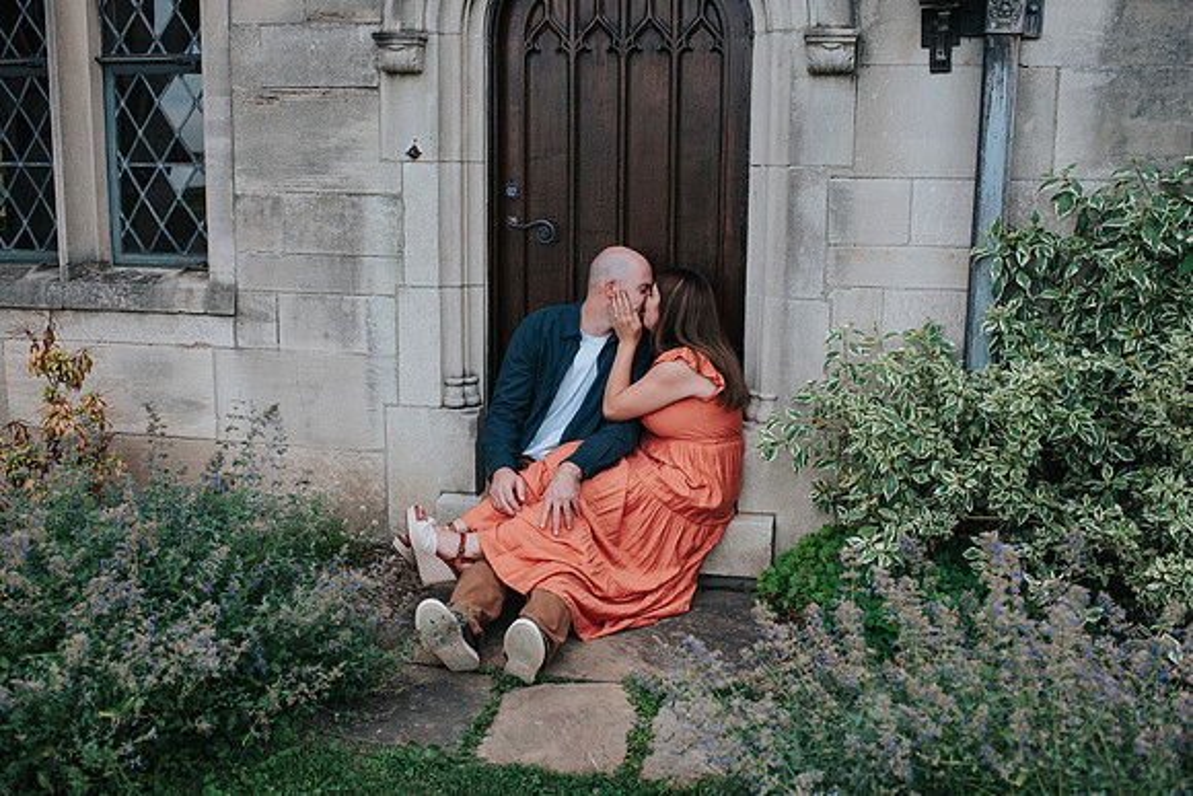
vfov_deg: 35.9
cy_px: 398
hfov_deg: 51.8
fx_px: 1228
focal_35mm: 37
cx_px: 596
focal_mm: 35
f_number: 2.8
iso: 1000
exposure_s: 1/1250
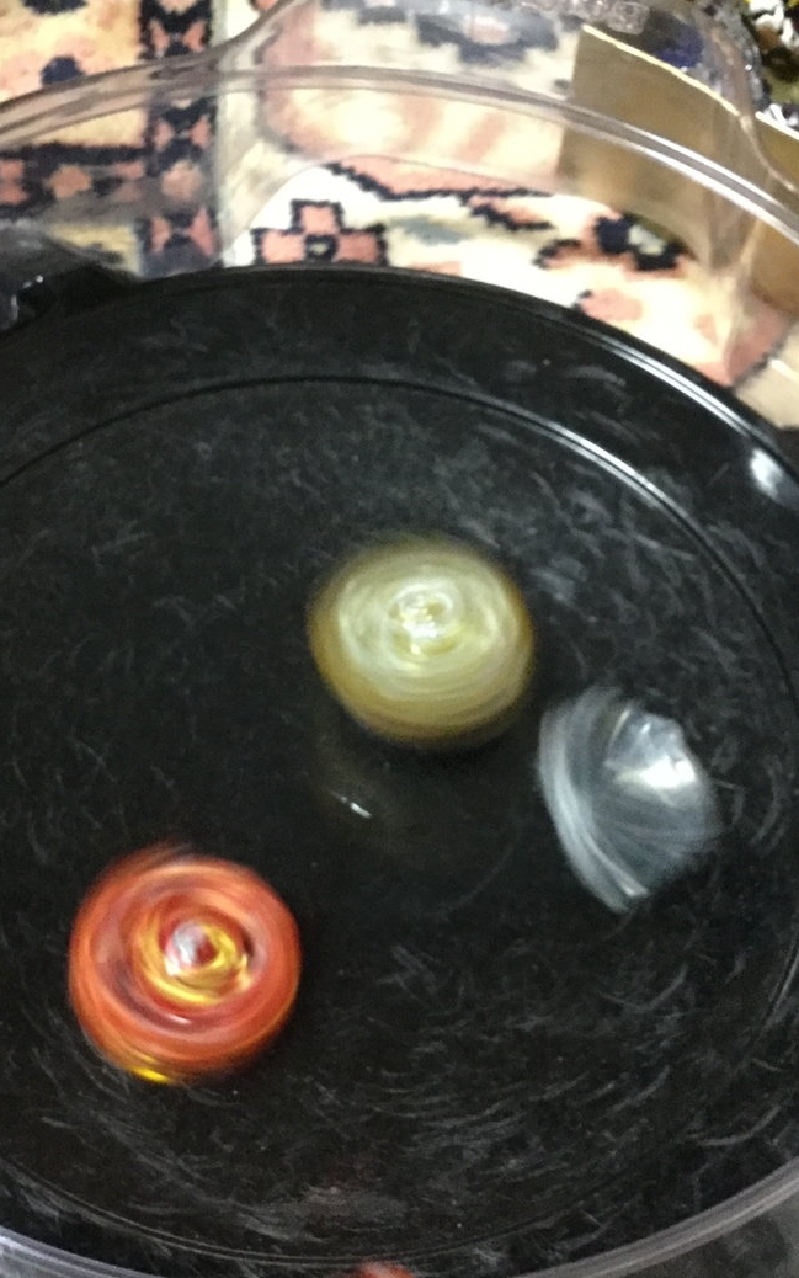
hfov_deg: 33.5
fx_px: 1324
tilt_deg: -59.1
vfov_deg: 51.4
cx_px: 342
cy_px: 705
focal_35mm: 38
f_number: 2.4
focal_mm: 3.3
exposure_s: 1/15
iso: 320
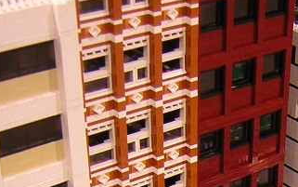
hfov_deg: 20.9
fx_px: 772
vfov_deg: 13.3
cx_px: 320
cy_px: 245
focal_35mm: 95
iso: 100
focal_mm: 4.7
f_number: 2.6
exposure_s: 1/7.7
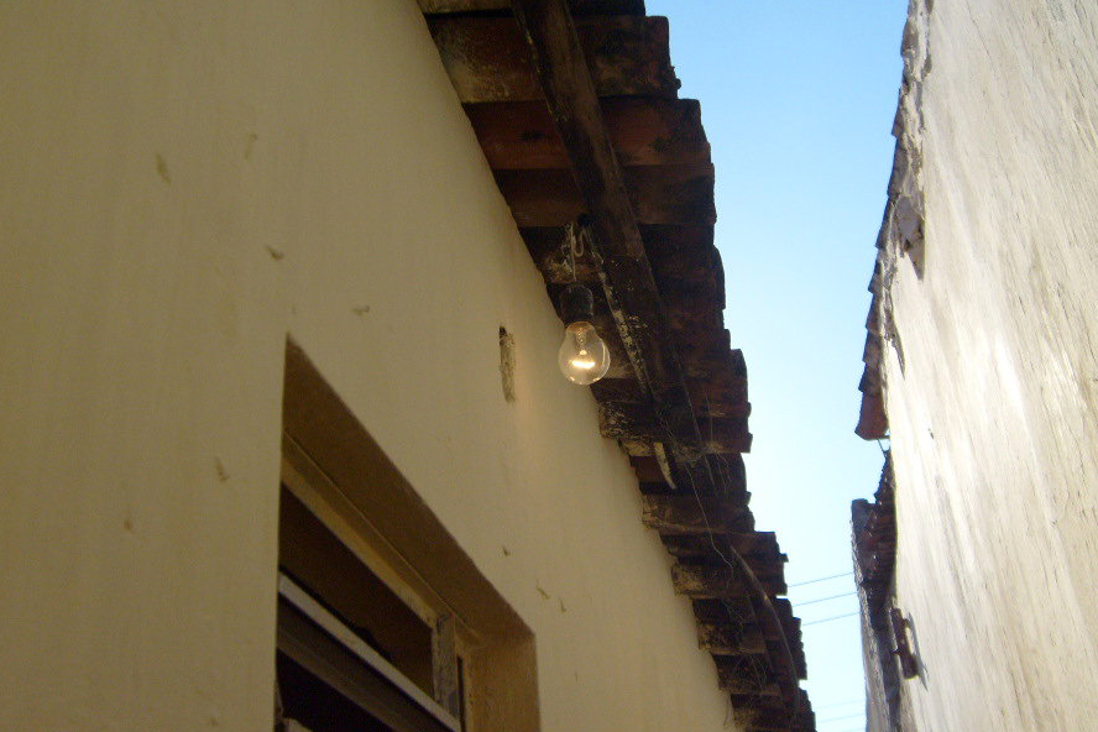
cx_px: 565
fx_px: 1281
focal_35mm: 42
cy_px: 360
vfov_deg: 31.9
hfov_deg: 46.4
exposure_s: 1/350
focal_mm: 5.8
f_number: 7.1
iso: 80
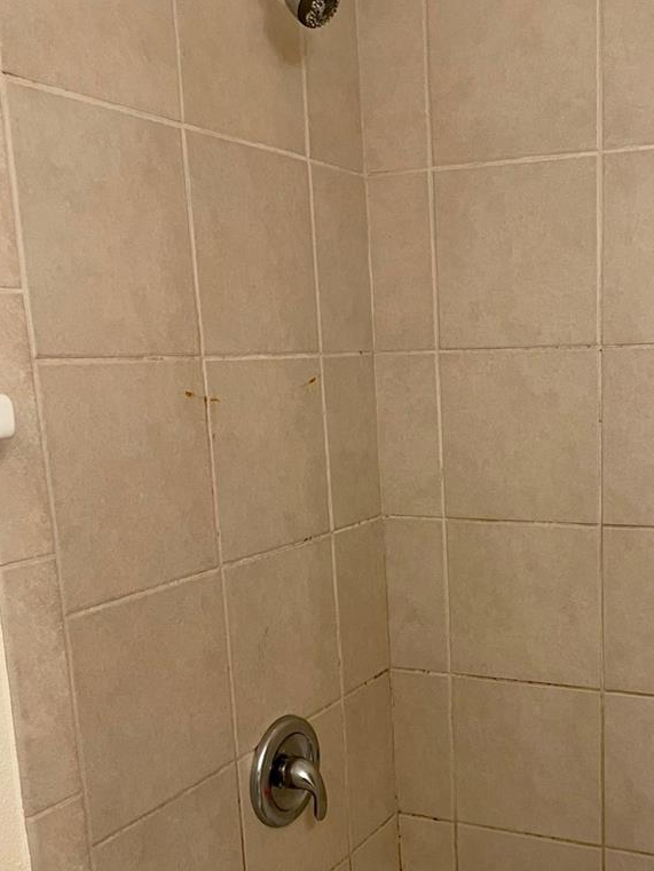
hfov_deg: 34.3
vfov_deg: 45.1
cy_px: 578
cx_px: 507
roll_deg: +2.1
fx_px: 1033
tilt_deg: -12.2
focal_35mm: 41
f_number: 1.6
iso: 160
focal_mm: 4.2
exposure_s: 1/60
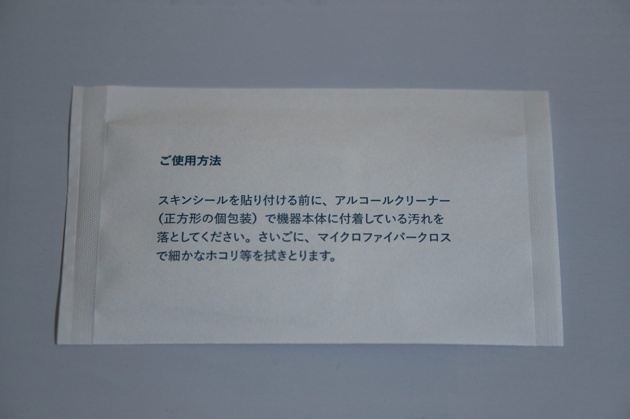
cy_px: 210
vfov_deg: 18.2
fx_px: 1312
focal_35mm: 75
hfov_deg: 27.0
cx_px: 315
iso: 640
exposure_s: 1/200
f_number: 1.8
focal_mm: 50
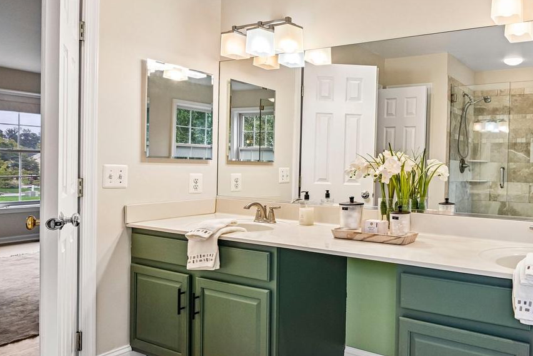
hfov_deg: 61.5
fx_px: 400
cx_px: 431
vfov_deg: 47.9
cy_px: 173
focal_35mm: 27
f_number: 8
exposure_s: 1/100
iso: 800
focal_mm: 16
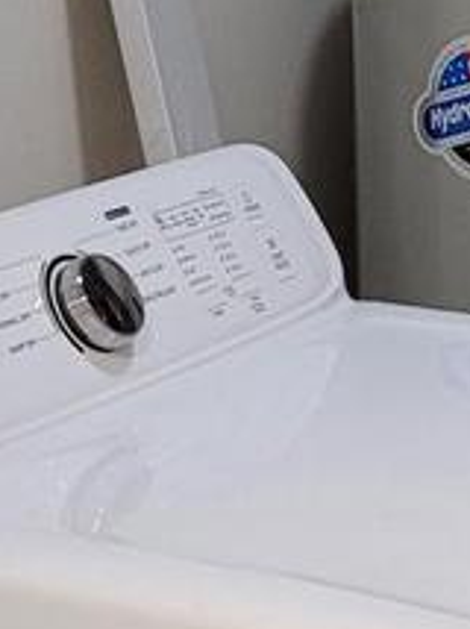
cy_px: 508
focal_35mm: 187
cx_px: 726
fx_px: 3392
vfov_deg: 10.6
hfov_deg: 7.8
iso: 160
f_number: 1.8
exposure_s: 1/59
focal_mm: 5.4
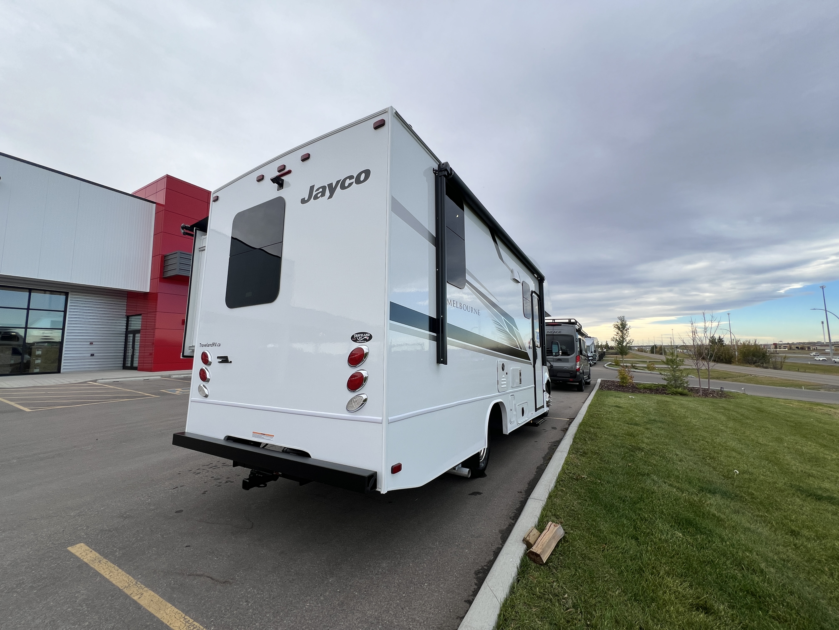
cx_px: 420
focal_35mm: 13
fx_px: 315
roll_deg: +1.4
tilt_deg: +5.5
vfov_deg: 89.9
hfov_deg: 106.2
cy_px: 315
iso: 32
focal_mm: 1.57
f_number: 1.8
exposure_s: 1/408
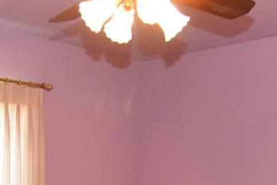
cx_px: 97
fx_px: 547
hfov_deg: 28.3
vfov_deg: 16.9
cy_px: 298
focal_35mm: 71
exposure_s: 1/60
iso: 2000
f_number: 4
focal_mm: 12
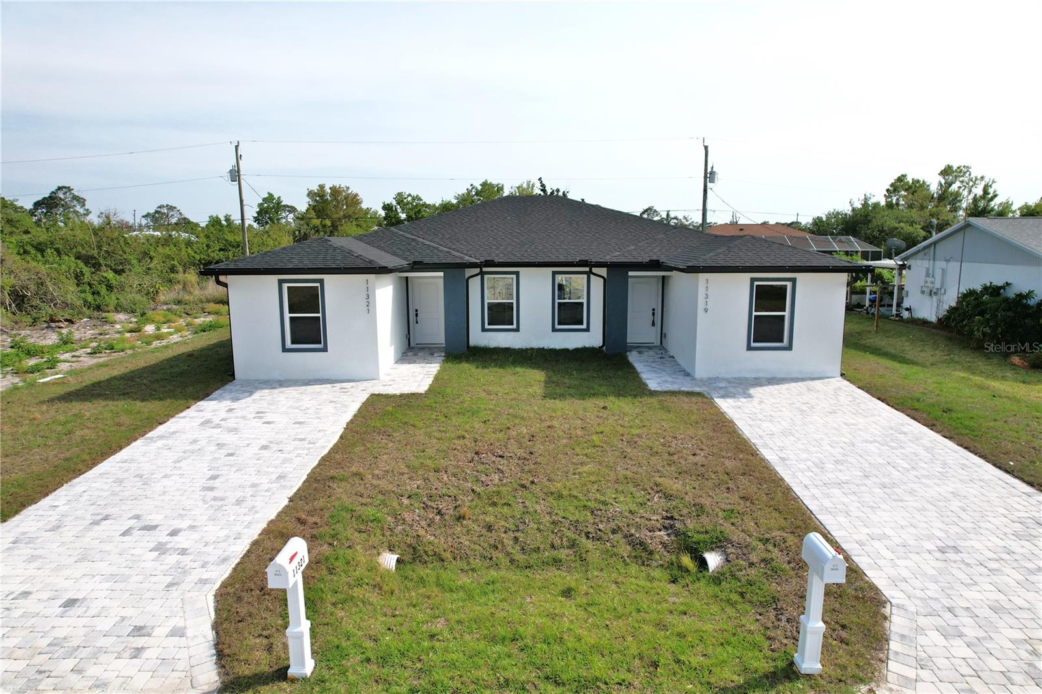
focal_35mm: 22
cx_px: 521
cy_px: 347
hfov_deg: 78.6
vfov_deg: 57.2
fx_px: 637
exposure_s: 1/3000
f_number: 2.8
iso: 100
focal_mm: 8.38
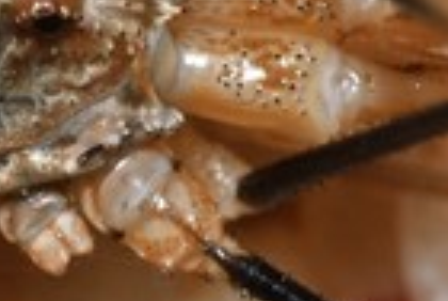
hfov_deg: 1.3
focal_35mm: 1538
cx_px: -61
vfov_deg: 0.9
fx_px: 19180
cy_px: -10
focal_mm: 150
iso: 400
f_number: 10
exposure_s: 1/250
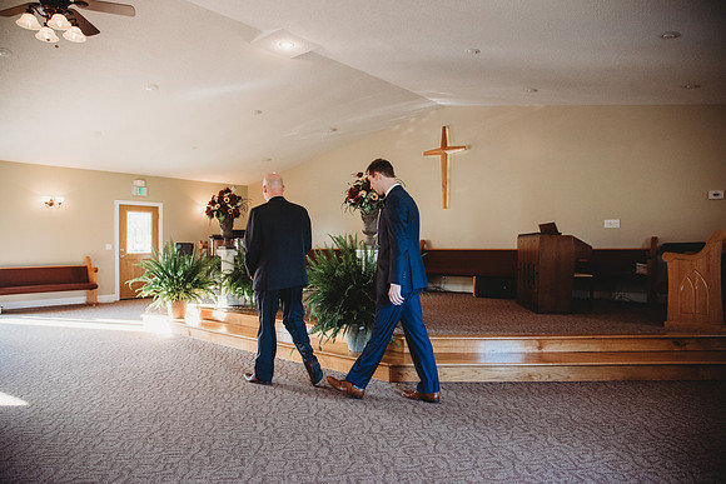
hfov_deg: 73.7
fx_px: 484
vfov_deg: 53.2
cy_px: 242
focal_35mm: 24
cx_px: 363
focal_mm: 24
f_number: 4
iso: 800
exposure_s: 1/125
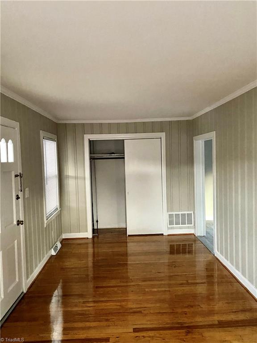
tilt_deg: -2.4
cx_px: 128
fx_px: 257
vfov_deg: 67.3
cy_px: 172
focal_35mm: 26
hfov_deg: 53.1
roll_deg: +0.5
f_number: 1.8
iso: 800
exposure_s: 1/30
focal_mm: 4.25
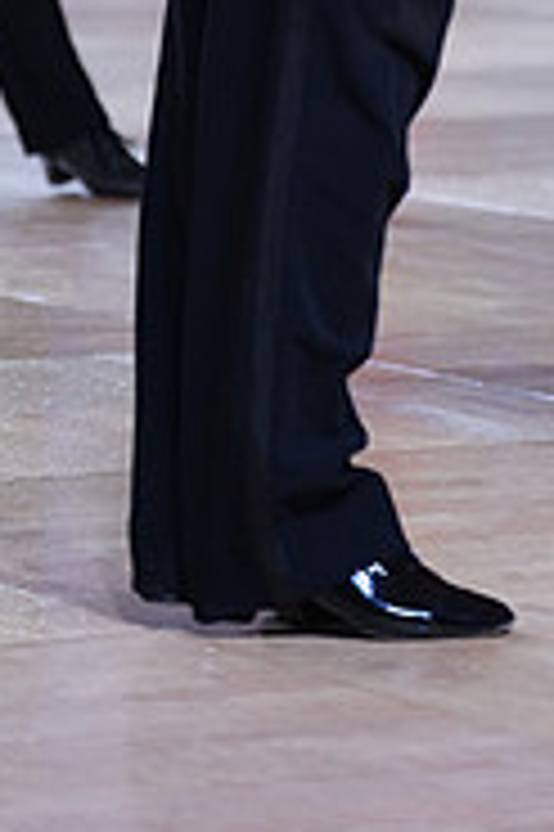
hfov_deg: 4.2
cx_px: 741
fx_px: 7469
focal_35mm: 323
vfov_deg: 6.3
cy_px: -432
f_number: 2.8
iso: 640
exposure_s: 1/500
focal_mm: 103
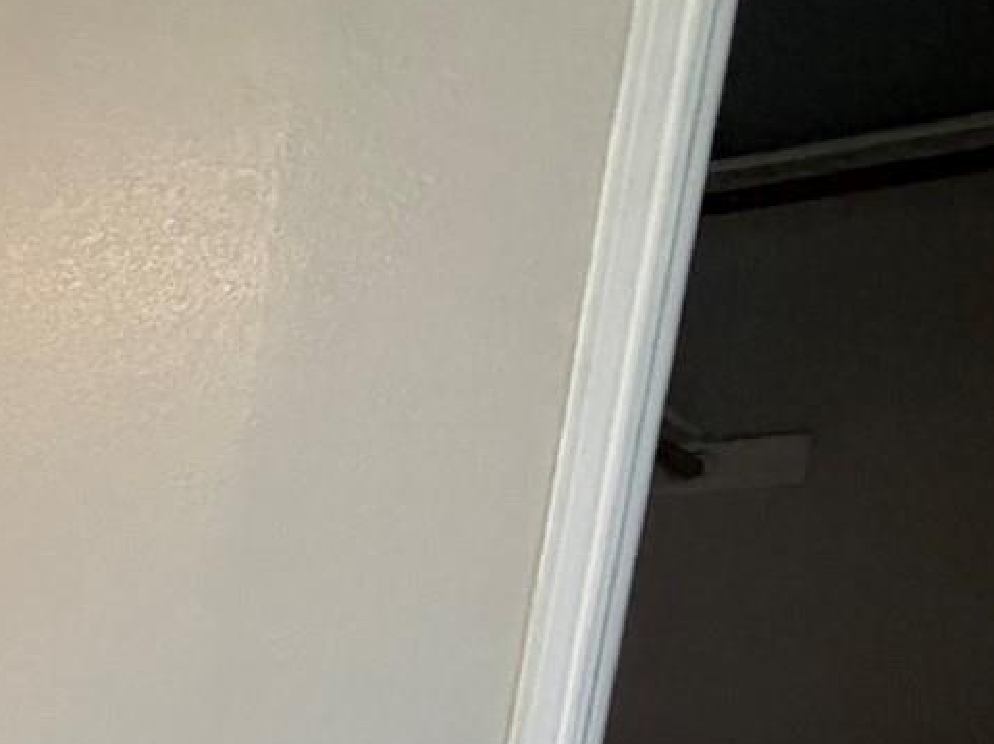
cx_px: -909
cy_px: 1104
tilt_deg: -12.8
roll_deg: +0.7
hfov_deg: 20.0
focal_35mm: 60
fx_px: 1722
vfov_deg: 20.9
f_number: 2.2
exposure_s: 1/120
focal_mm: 2.22
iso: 250
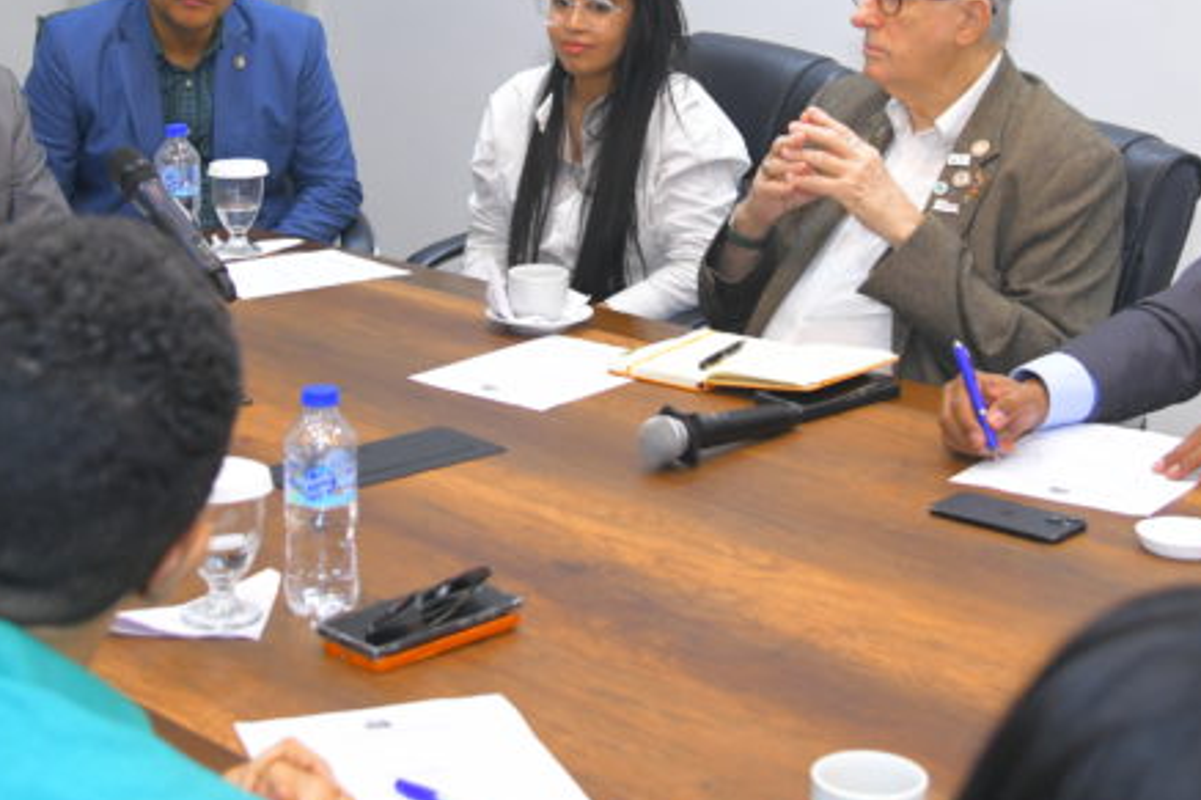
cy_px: 131
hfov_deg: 27.0
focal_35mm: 75
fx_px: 2501
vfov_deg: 18.0
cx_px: 539
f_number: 4
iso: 1600
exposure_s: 1/160
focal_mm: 32
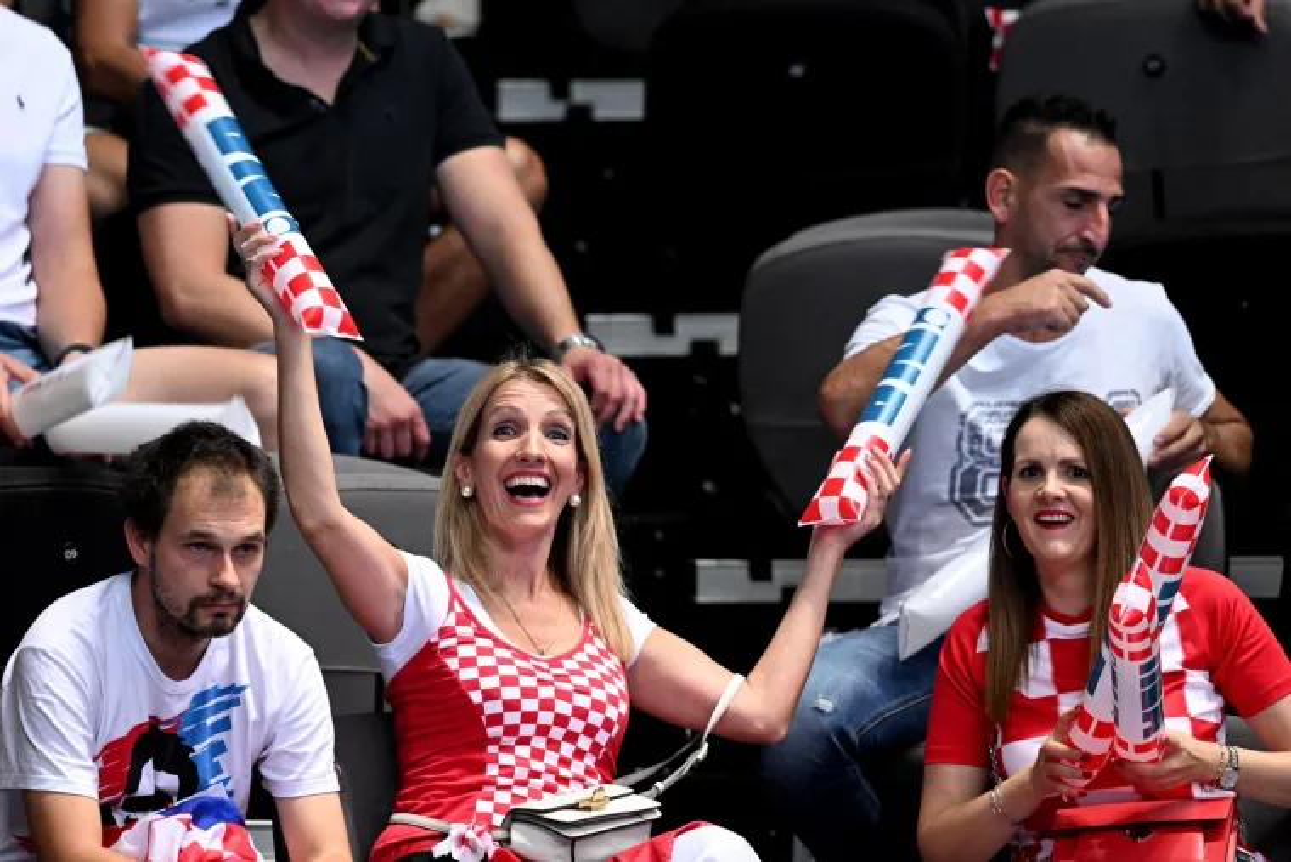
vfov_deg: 3.4
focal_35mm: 400
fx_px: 14346
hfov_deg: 5.2
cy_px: 431
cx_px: 646
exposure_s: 1/400
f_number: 4
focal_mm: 400
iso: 5000
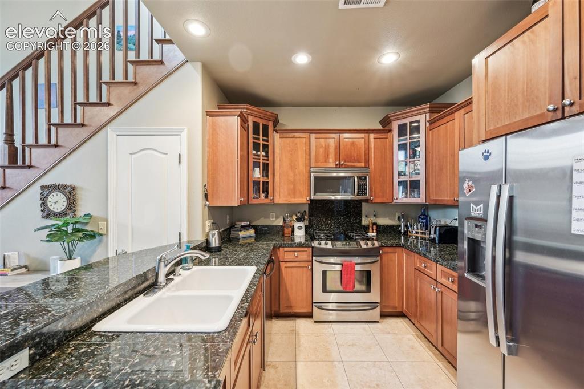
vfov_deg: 81.2
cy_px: 194
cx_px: 292
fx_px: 227
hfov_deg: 104.3
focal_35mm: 14
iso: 400
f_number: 8
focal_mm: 14
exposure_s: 1/1.67
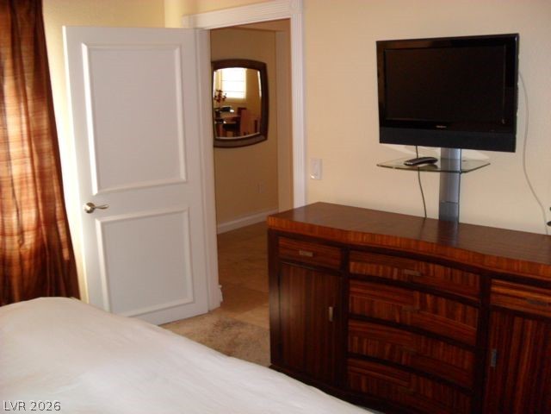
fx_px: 557
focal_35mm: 35
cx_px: 276
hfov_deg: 52.6
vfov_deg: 40.7
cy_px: 207
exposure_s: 1/45
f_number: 3
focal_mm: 6.3
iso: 200
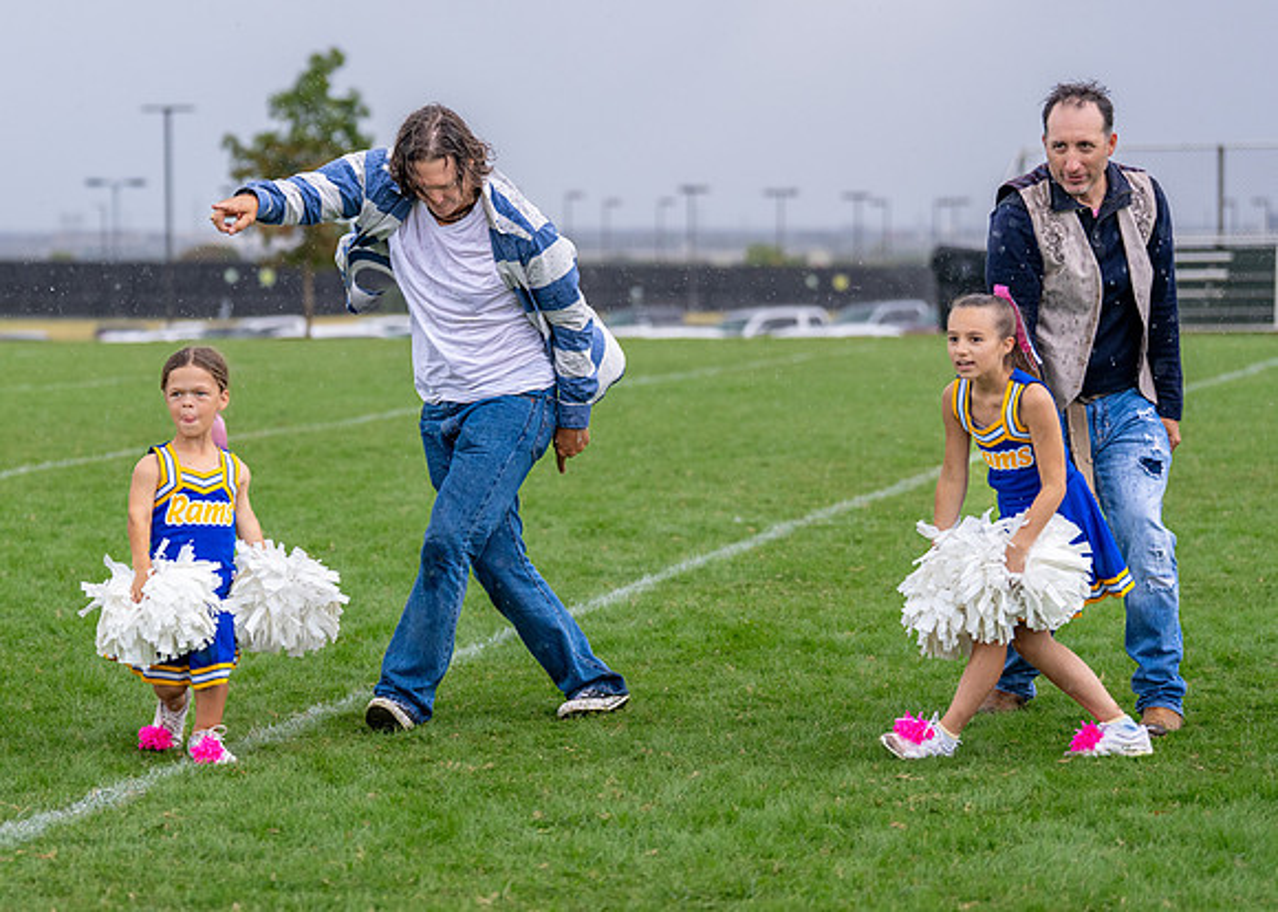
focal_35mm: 131
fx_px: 4753
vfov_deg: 11.0
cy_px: 341
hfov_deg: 15.3
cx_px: 399
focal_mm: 96
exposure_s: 1/1600
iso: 500
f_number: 2.8
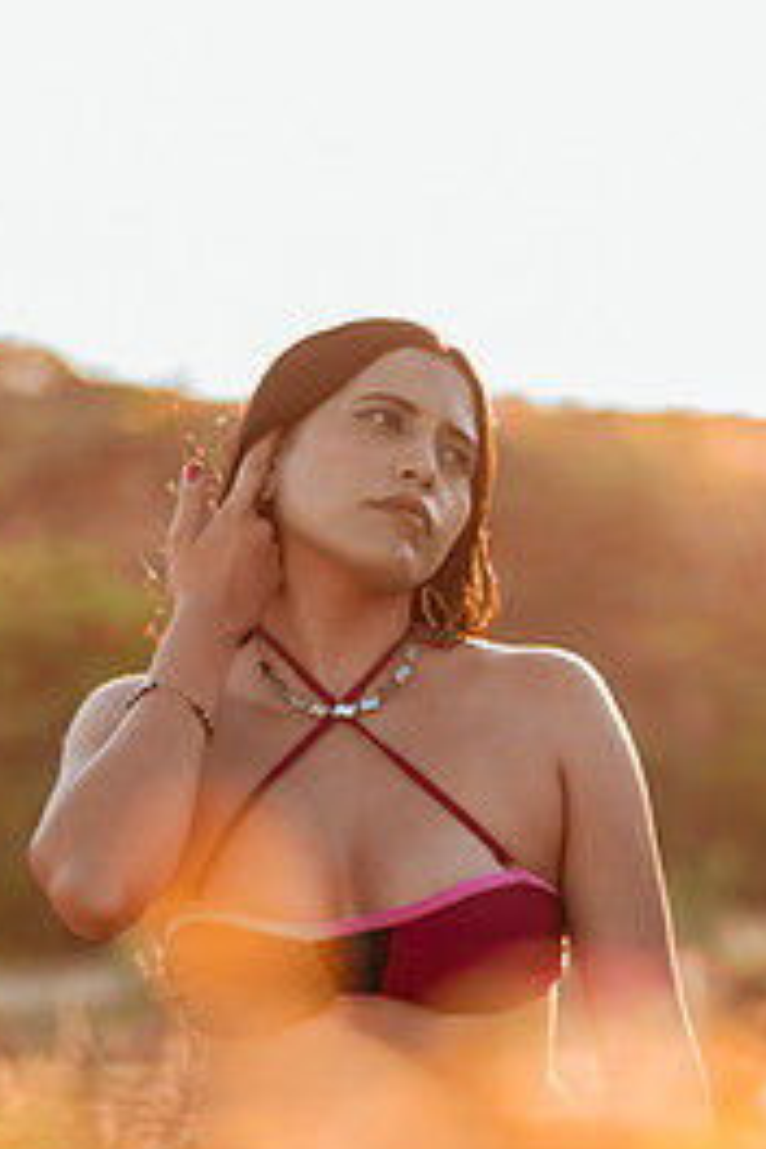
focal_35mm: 99
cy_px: 936
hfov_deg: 13.8
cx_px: 413
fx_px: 3160
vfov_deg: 20.4
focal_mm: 58
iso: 50
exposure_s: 1/1000
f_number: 1.4
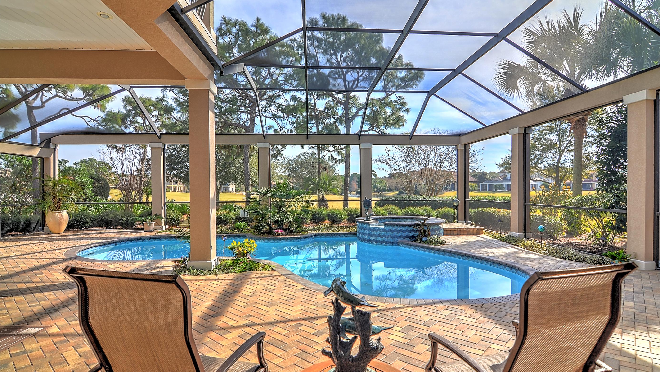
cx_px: 341
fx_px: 325
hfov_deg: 90.9
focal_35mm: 19
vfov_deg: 59.5
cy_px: 190
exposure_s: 1/125
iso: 100
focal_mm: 11
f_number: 5.6
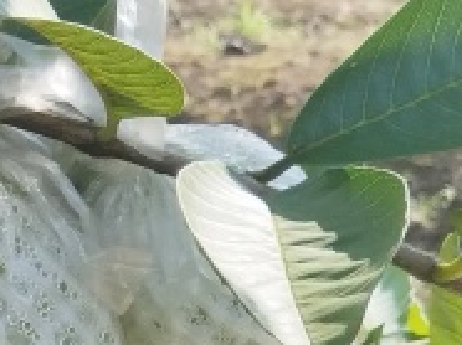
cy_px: 501
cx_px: -253
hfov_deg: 16.0
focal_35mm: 112
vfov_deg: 12.6
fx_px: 1493
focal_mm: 4.95
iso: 100
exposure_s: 1/795
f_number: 1.9
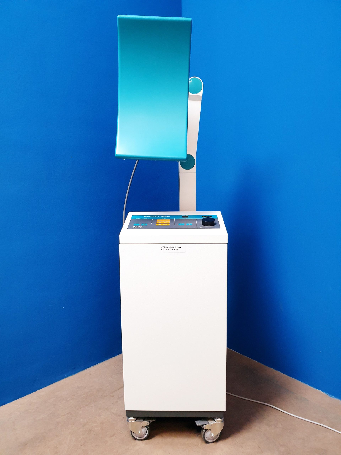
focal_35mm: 26
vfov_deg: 67.3
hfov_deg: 53.1
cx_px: 170
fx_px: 341
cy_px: 228
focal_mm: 4.3
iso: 320
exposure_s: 1/50
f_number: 2.4
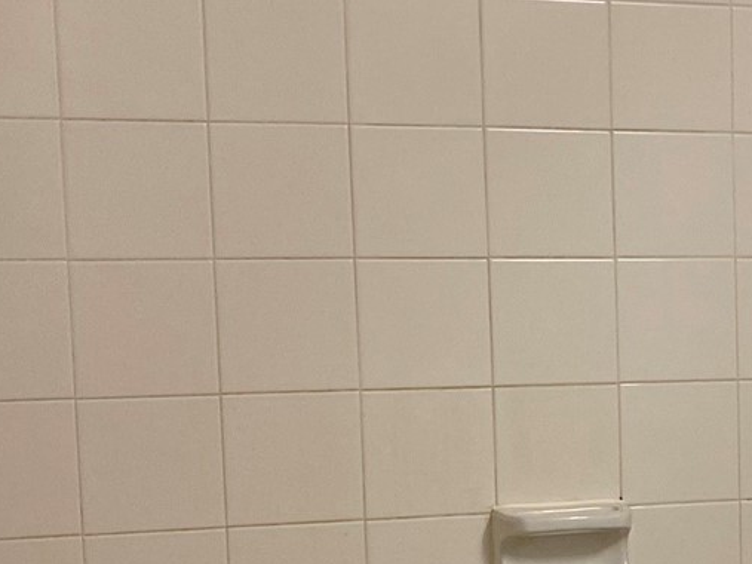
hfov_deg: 17.4
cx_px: 1023
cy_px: 522
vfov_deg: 13.9
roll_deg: -0.2
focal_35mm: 105
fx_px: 2280
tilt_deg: -7.8
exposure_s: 1/60
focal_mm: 4.25
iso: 80
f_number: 1.8
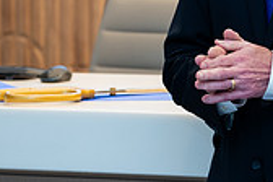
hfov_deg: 8.0
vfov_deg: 5.4
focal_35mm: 255
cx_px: 278
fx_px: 1934
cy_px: -57
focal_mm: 70
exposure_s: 1/200
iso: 500
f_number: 3.5
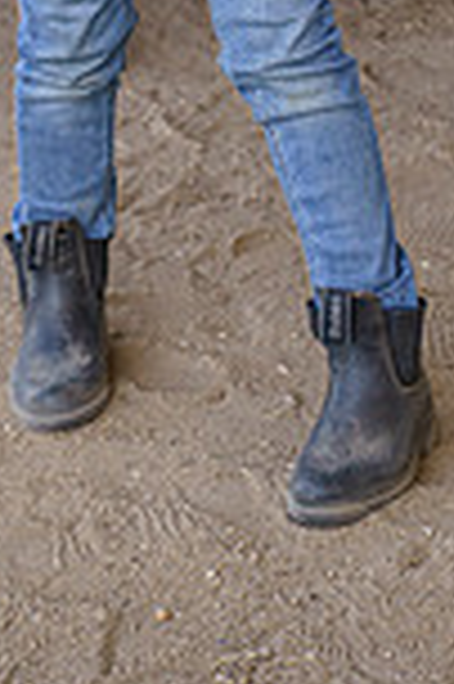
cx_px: 135
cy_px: -297
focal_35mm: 169
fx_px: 3204
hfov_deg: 8.1
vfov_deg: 11.7
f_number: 5.6
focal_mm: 57
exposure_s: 1/500
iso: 1000
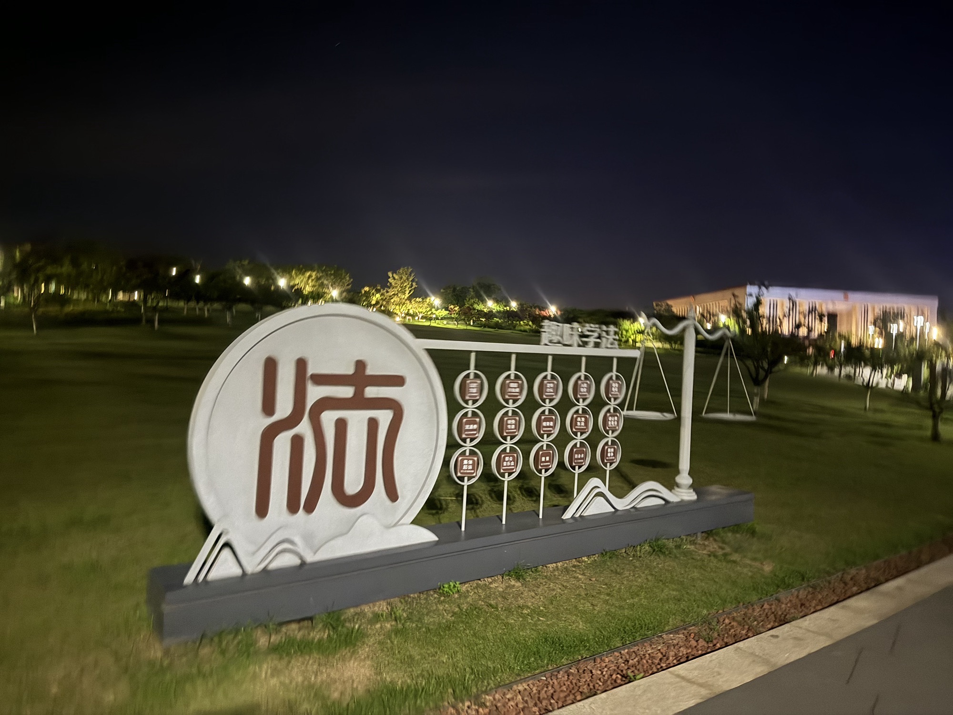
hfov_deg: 71.6
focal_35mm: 24
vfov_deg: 56.8
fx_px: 661
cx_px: 476
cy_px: 358
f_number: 1.78
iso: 2000
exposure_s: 1/9
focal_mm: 6.76
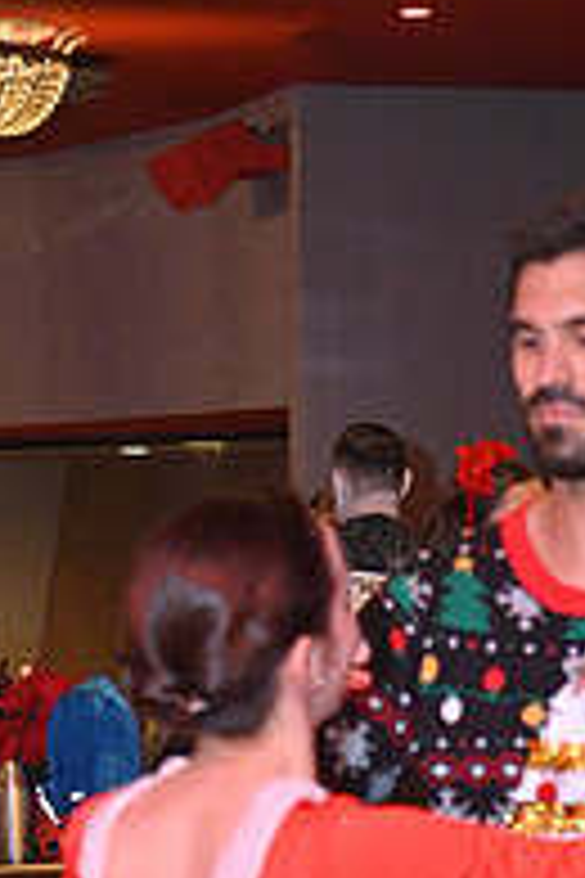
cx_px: 353
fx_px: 3339
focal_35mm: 137
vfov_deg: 14.4
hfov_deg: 10.0
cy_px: 1126
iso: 4000
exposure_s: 1/100
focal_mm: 46
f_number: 4
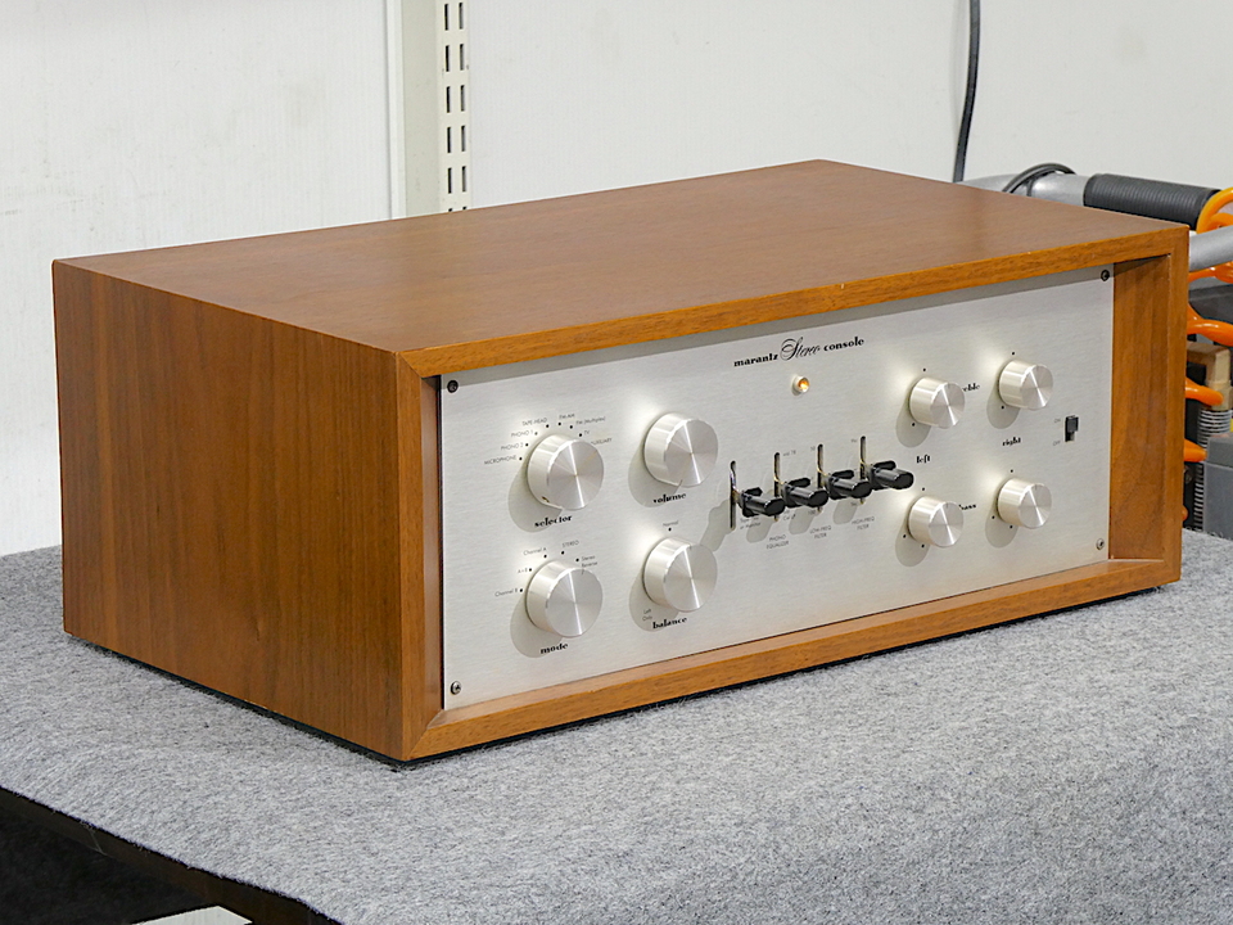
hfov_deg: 17.1
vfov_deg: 12.9
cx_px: 616
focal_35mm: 115
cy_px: 462
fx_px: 4096
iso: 200
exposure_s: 1/2
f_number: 8
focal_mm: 20.6
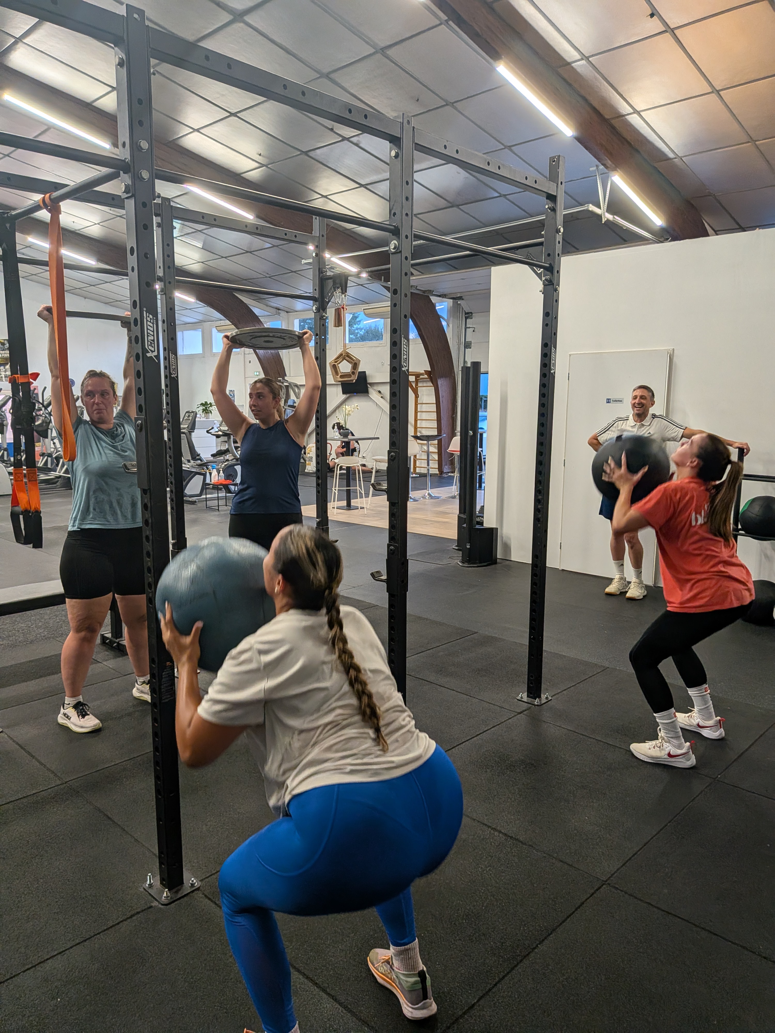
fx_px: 716
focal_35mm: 24
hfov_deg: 56.8
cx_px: 388
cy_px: 516
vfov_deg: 71.6
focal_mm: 4.53
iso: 46
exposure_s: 1/100
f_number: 1.7
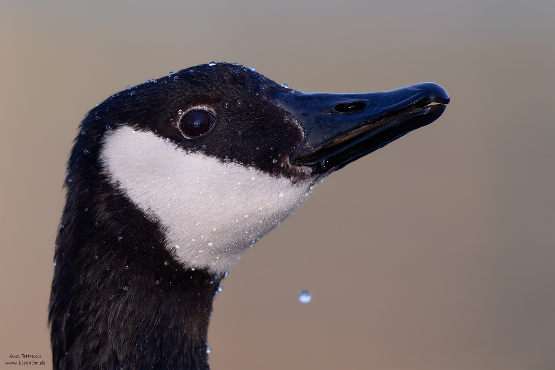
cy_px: 185
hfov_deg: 3.4
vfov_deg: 2.3
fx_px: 9249
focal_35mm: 600
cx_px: 278
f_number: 4
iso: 220
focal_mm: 600
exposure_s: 1/500
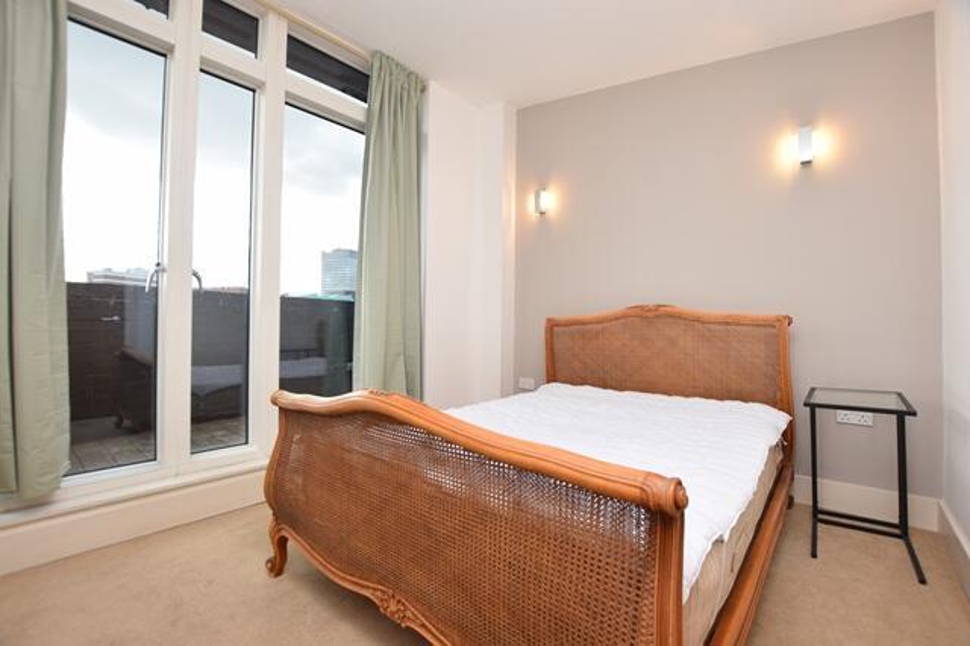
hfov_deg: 100.4
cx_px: 485
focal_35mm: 15
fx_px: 404
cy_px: 323
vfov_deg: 77.3
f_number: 5.6
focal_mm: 10
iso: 250
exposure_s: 1/125
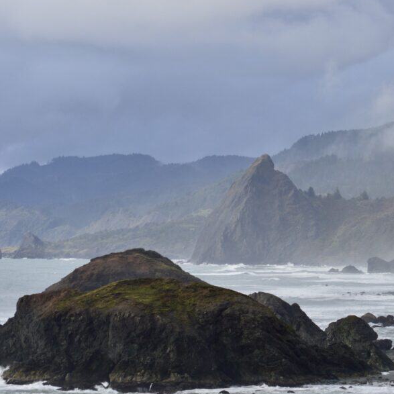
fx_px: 2460
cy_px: 223
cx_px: 322
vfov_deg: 9.2
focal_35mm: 191
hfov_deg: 9.1
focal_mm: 86
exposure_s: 1/400
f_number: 11
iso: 400
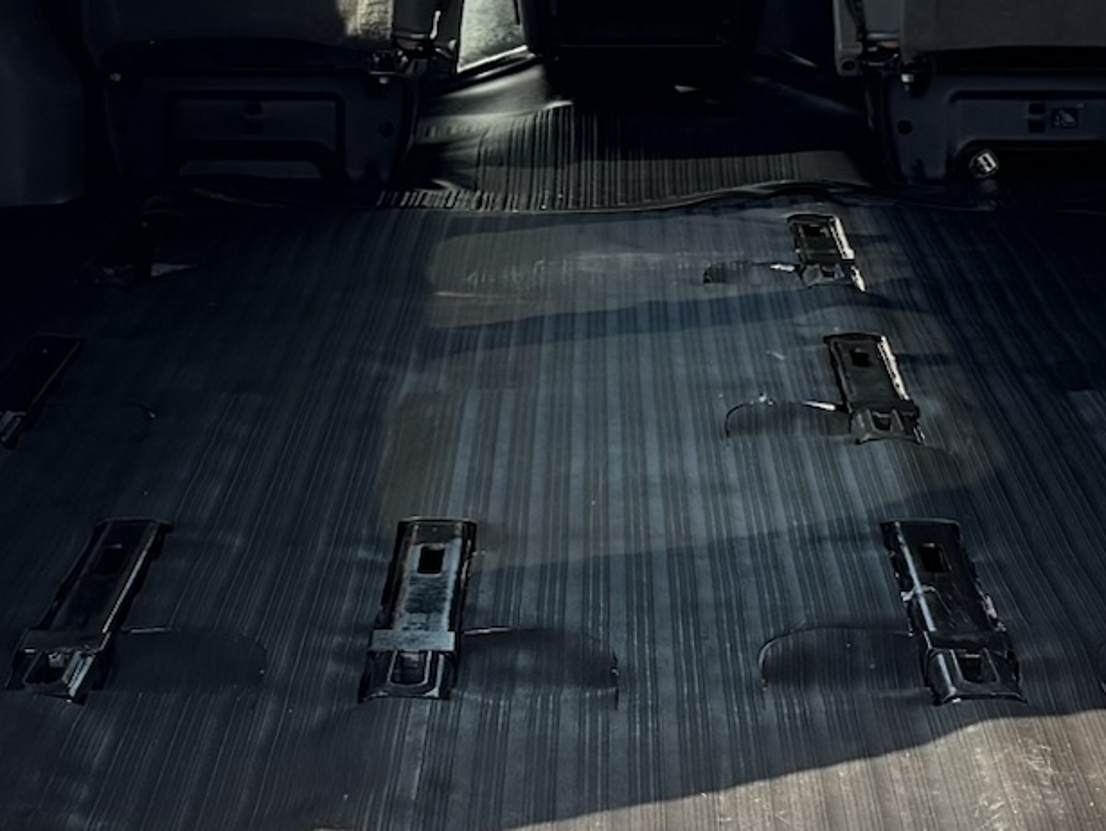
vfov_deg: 12.6
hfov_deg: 16.8
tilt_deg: -8.4
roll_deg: +1.1
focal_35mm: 117
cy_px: 135
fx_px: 3740
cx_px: 619
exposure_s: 1/609
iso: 80
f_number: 1.78
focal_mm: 6.76
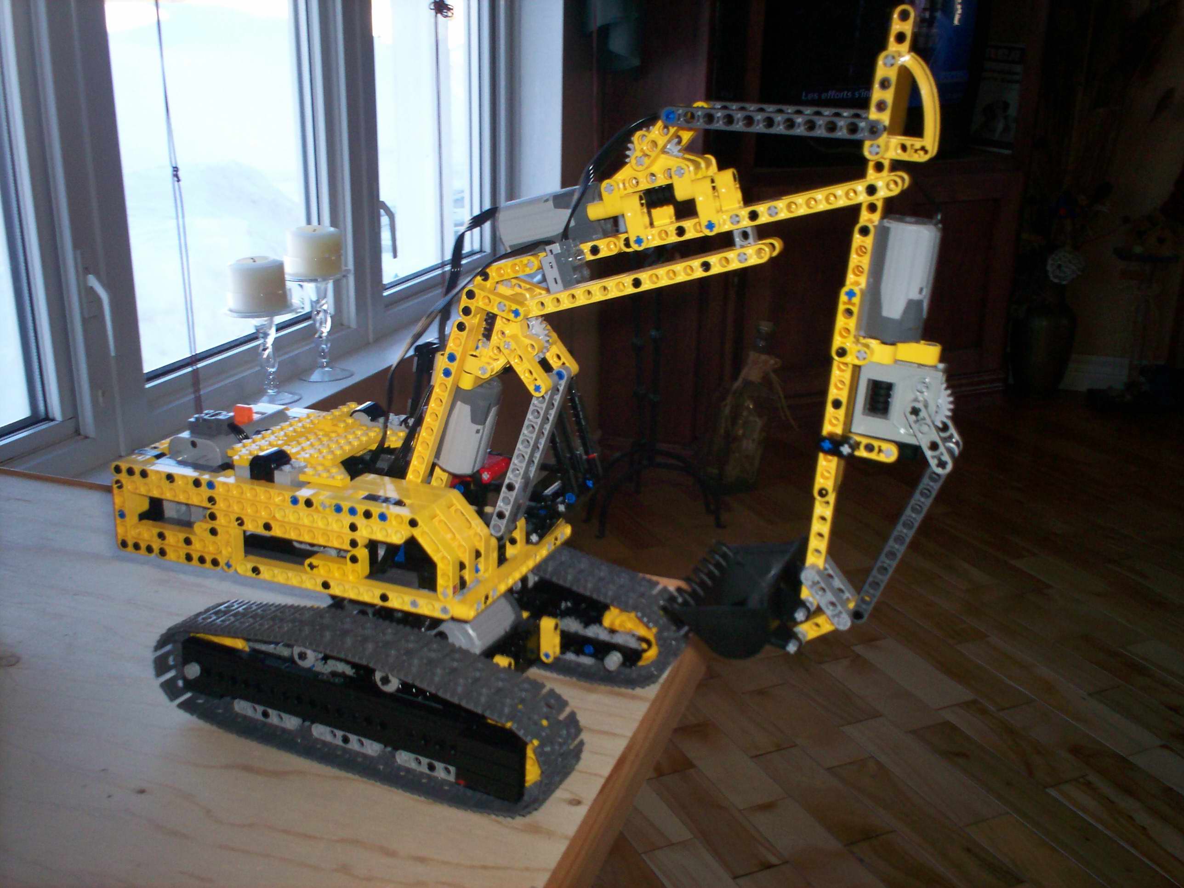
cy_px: 444
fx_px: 1231
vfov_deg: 39.7
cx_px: 592
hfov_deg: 51.4
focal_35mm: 36
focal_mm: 6
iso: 140
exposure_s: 1/60
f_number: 4.5
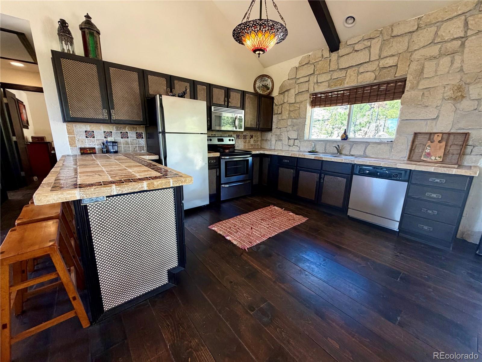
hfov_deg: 102.1
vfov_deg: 85.7
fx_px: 195
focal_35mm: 14
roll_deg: -0.5
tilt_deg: -12.4
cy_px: 181
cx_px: 241
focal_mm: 2.22
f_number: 2.2
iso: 200
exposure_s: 1/120
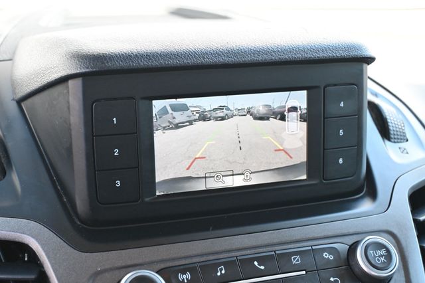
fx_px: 637
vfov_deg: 25.0
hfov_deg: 36.9
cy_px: 142
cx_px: 212
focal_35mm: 54
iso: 1600
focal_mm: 36
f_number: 5.3
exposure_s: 1/125
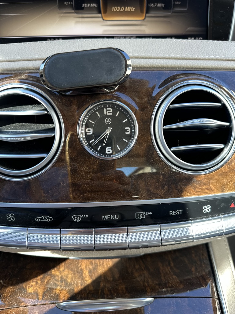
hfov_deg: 56.8
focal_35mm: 24
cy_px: 157
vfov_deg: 71.6
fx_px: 217
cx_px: 118
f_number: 1.78
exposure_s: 1/121
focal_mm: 6.86
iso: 100
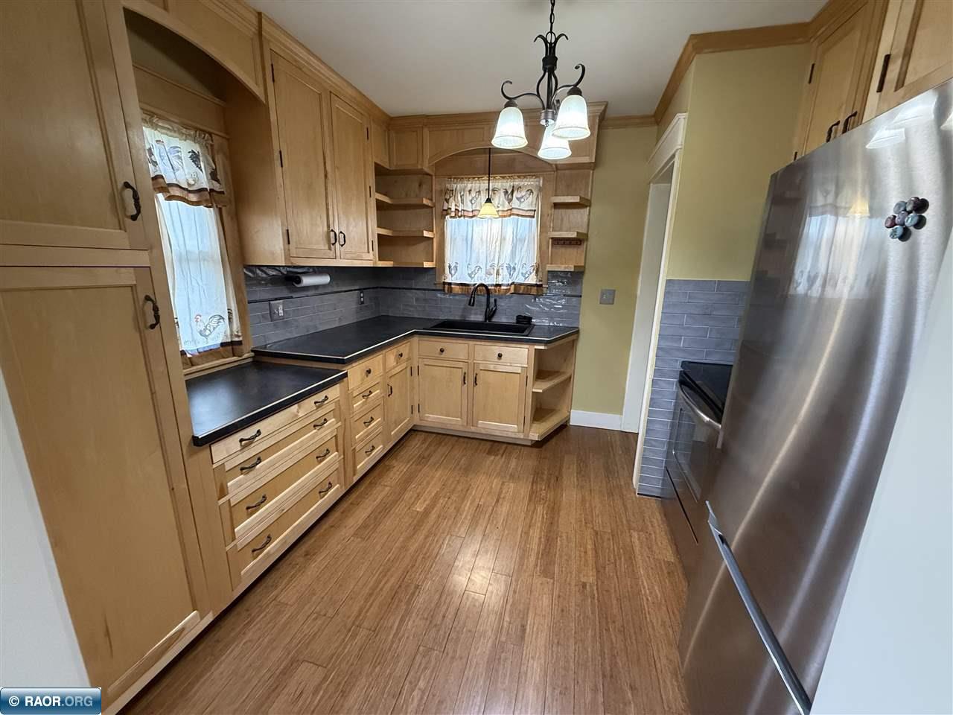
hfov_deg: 102.1
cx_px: 476
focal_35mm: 14
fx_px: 385
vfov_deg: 85.7
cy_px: 358
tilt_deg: -13.4
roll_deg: -0.9
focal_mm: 2.22
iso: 640
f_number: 2.2
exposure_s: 1/120
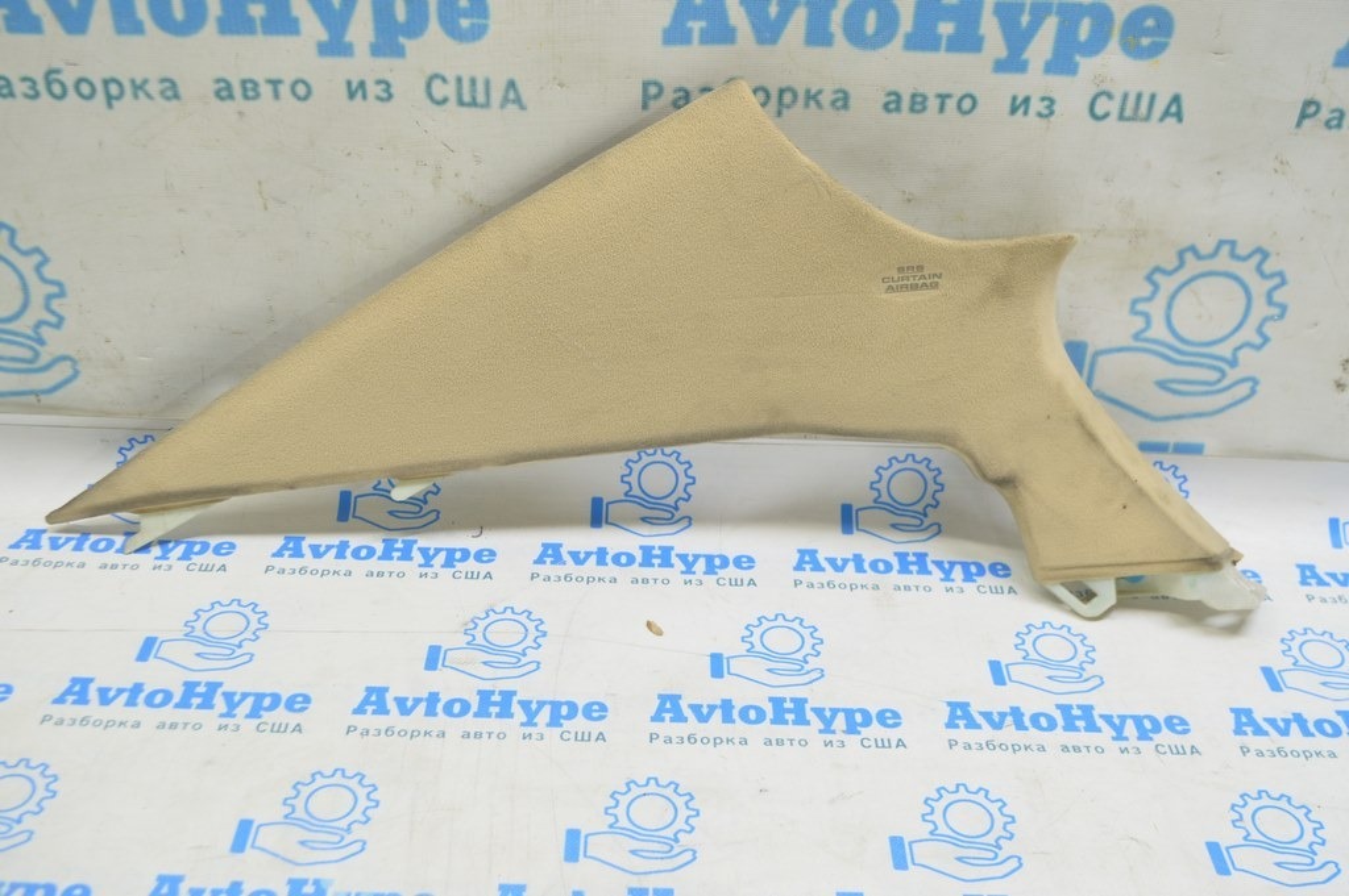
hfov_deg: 49.6
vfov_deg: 34.2
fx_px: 1460
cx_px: 674
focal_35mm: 39
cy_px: 448
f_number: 5.6
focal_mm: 26
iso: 400
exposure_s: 1/15
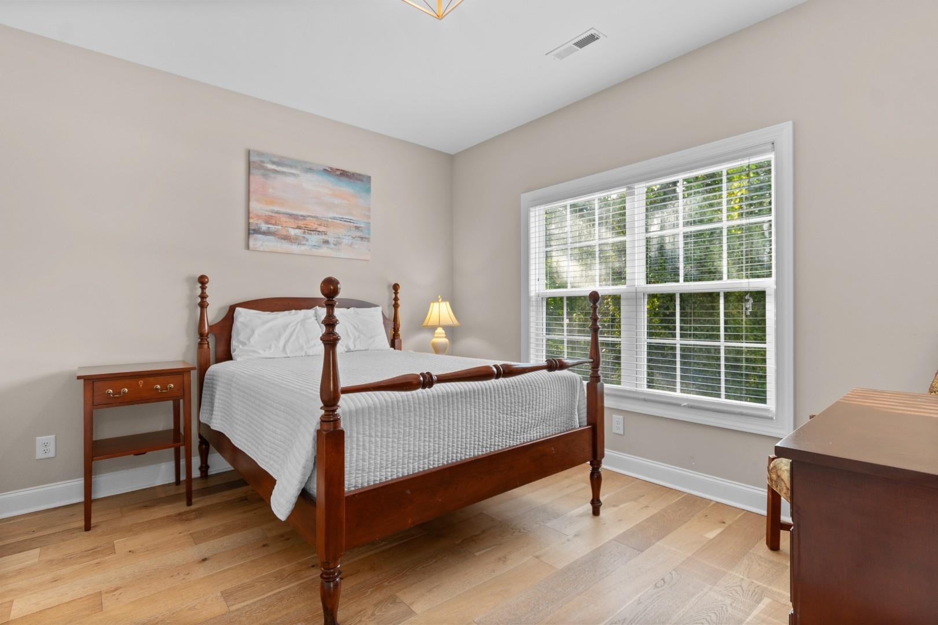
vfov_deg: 73.7
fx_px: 417
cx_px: 469
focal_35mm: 16
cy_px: 312
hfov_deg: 96.7
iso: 100
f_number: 4.8
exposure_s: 1/3
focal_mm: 11
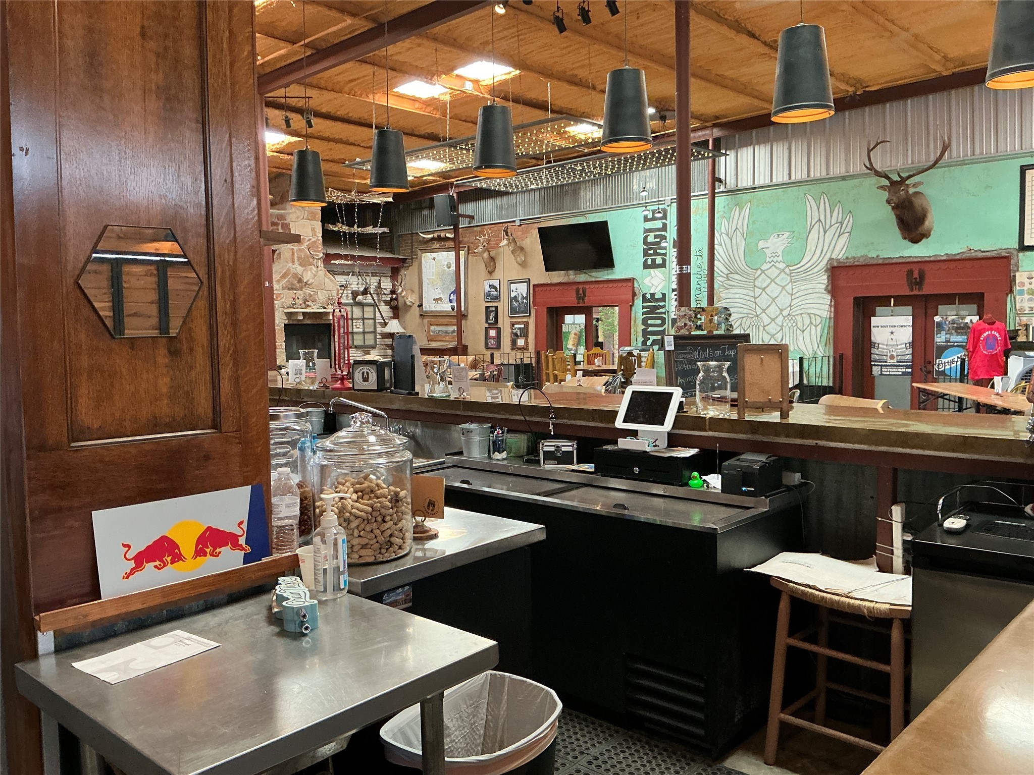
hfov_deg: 63.4
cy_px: 388
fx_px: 836
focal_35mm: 28
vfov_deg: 49.7
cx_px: 517
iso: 200
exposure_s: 1/60
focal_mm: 3
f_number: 1.8
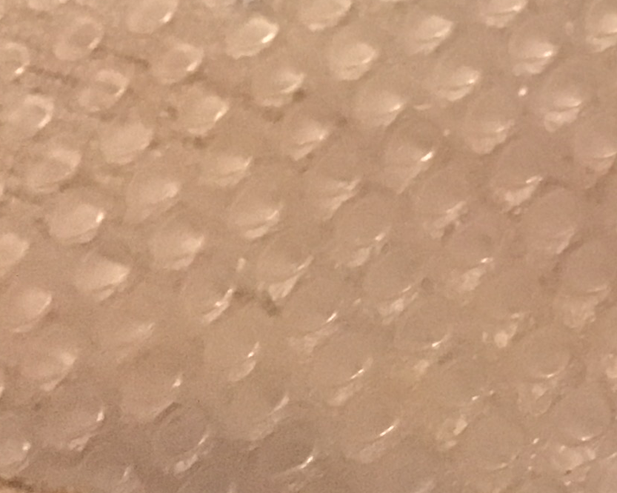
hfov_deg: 11.7
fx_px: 2501
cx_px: 1459
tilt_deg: -48.2
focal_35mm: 137
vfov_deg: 10.1
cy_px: -621
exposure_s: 1/17
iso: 500
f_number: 2.2
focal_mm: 4.15
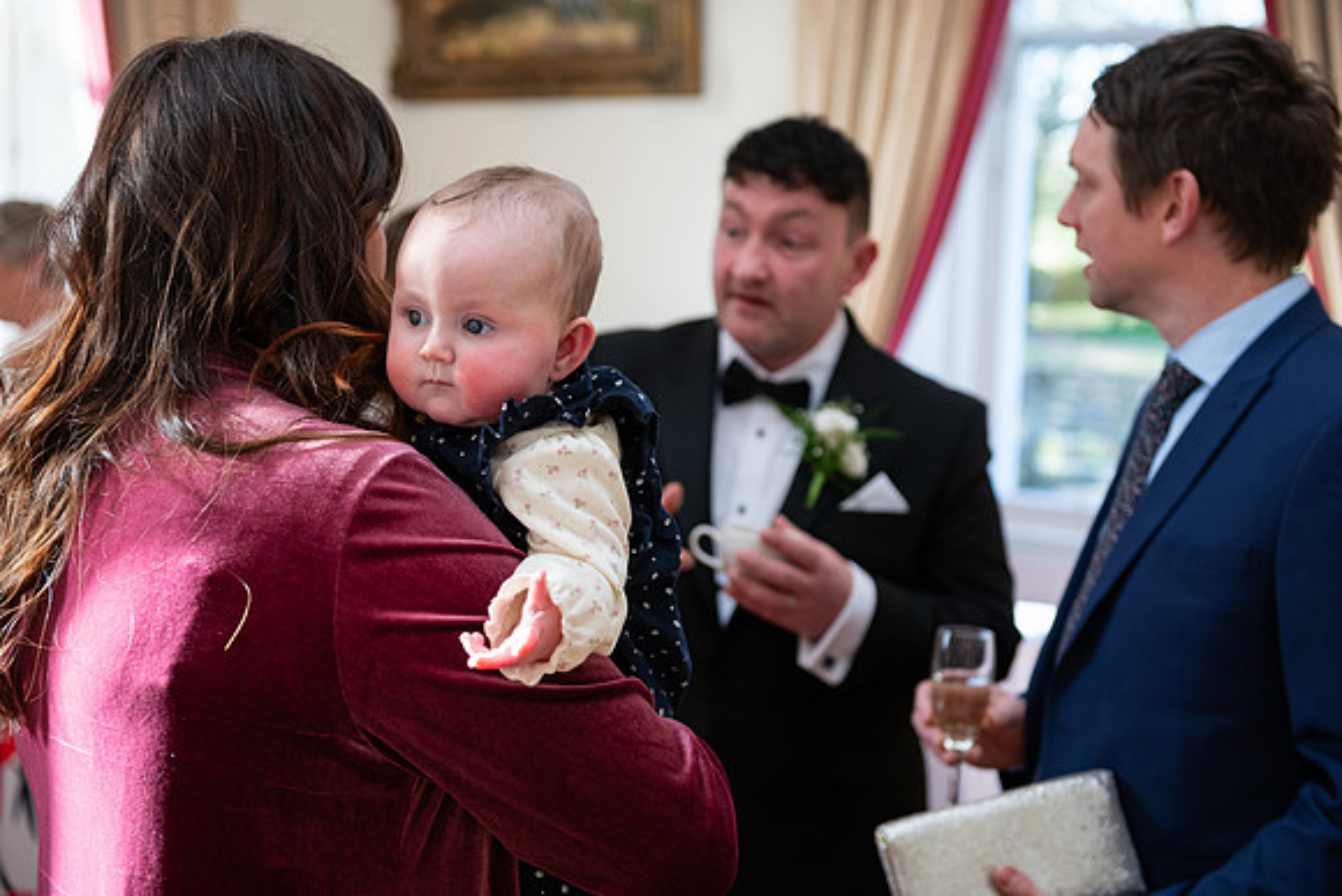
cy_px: 448
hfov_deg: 38.2
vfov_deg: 26.0
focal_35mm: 52
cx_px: 671
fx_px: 1939
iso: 400
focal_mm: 52
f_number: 3.5
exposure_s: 1/160
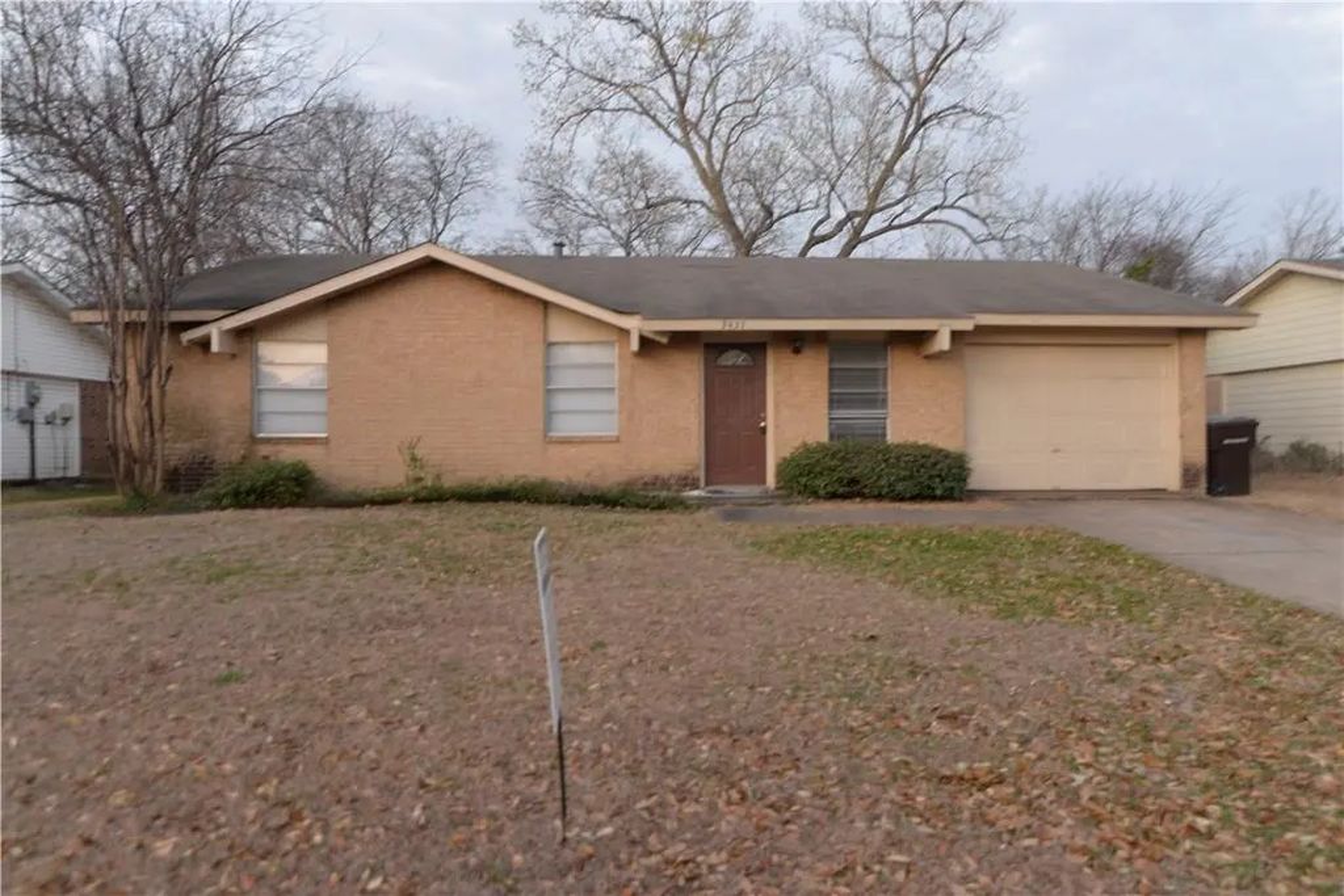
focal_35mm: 24
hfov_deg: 73.7
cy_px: 448
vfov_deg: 53.1
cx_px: 672
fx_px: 896
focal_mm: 24
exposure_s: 1/8
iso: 100
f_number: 2.8
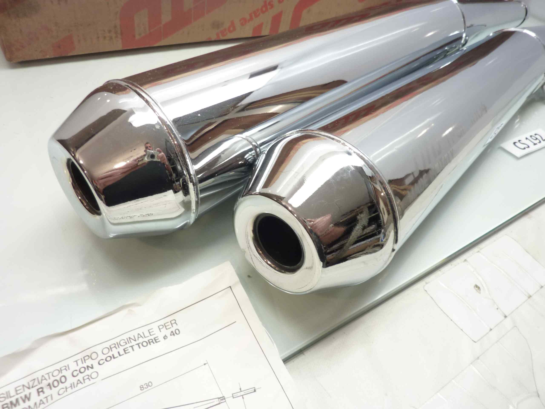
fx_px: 394
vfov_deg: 54.9
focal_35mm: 25
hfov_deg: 69.4
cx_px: 272
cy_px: 204
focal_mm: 4.1
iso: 125
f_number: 3.3
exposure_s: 1/10
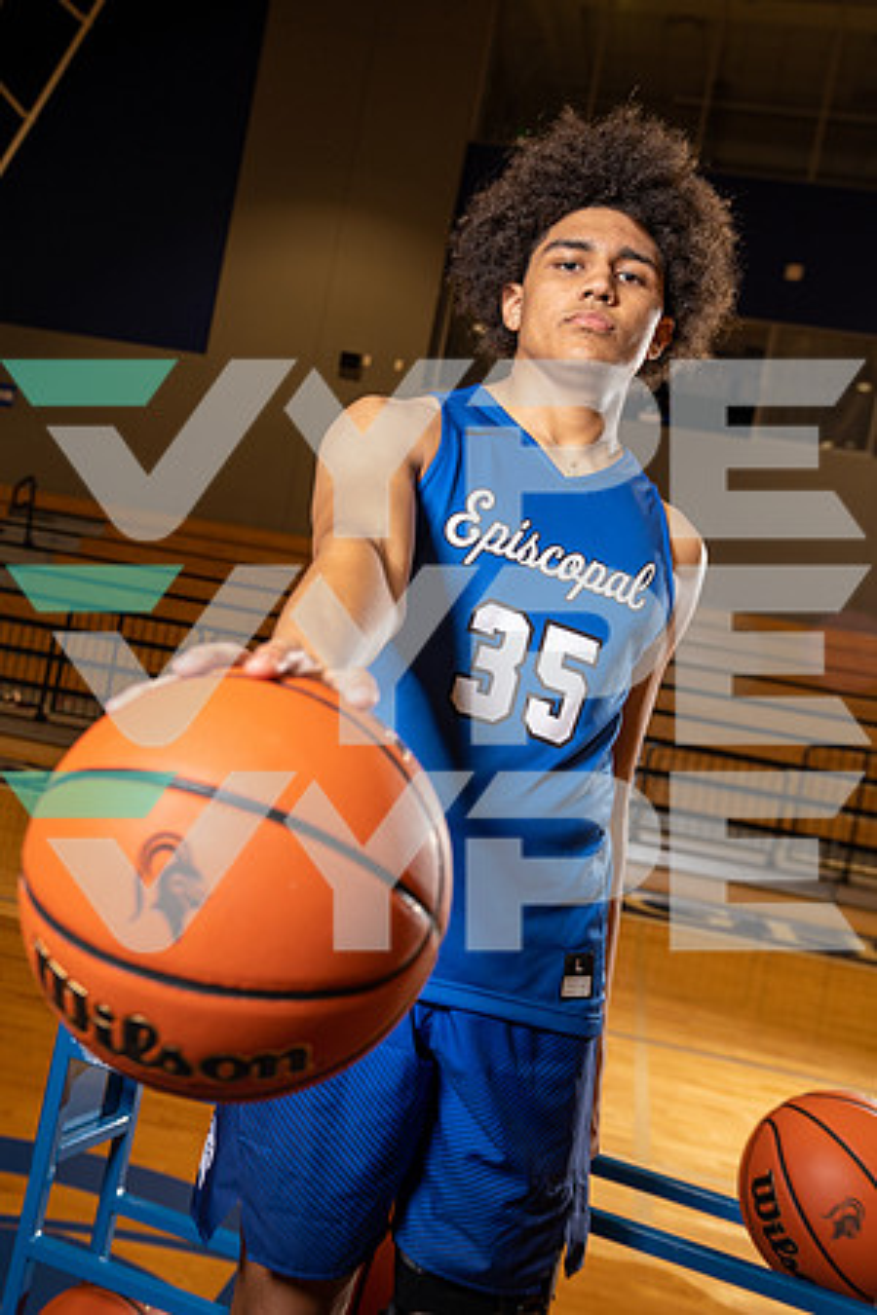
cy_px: 658
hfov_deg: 36.9
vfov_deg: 53.1
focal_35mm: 36
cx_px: 438
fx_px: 1315
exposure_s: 1/250
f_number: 4.5
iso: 400
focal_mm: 36
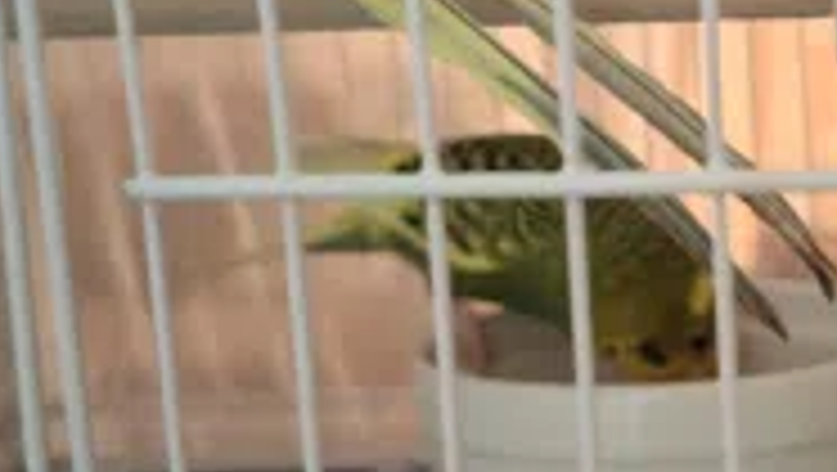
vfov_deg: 13.5
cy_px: 189
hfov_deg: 22.9
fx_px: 1999
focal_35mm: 90
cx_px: 792
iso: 50
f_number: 1.75
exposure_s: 1/16.7
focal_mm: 5.25
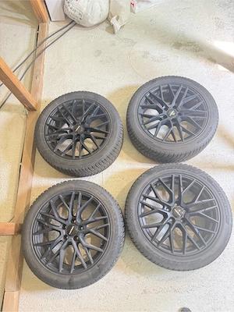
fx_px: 216
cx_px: 117
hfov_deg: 56.8
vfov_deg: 71.6
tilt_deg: -68.1
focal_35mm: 24
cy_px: 156
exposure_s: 1/50
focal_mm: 6.76
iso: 640
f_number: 1.78
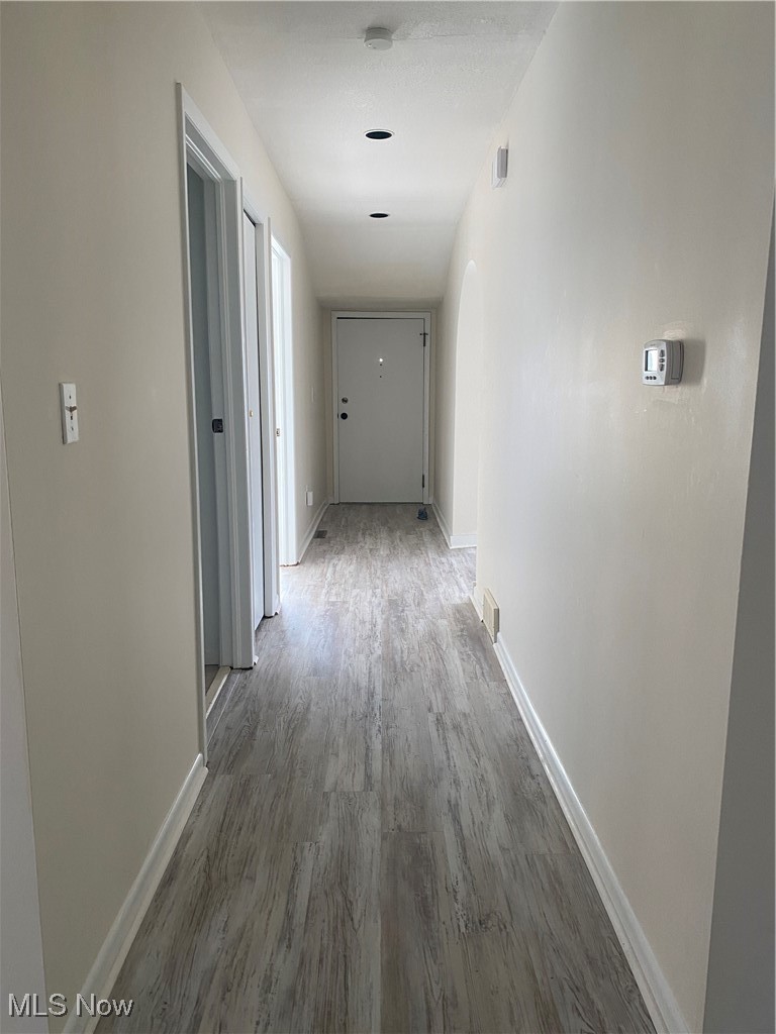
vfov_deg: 67.3
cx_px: 388
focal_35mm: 26
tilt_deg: -7.4
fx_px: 777
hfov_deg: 53.1
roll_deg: -1.2
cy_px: 517
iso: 125
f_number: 1.8
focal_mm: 4.25
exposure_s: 1/74
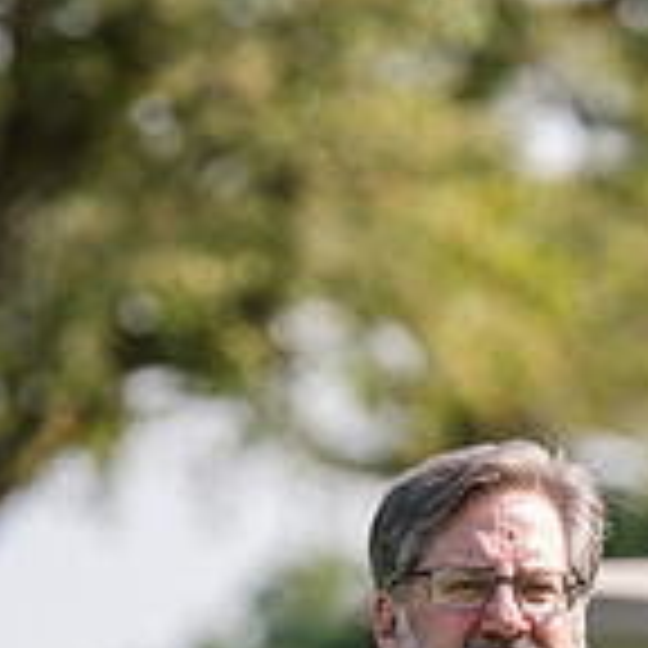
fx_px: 11945
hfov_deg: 3.1
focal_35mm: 564
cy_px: 862
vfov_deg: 3.1
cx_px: 616
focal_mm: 165
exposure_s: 1/400
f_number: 3.5
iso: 80
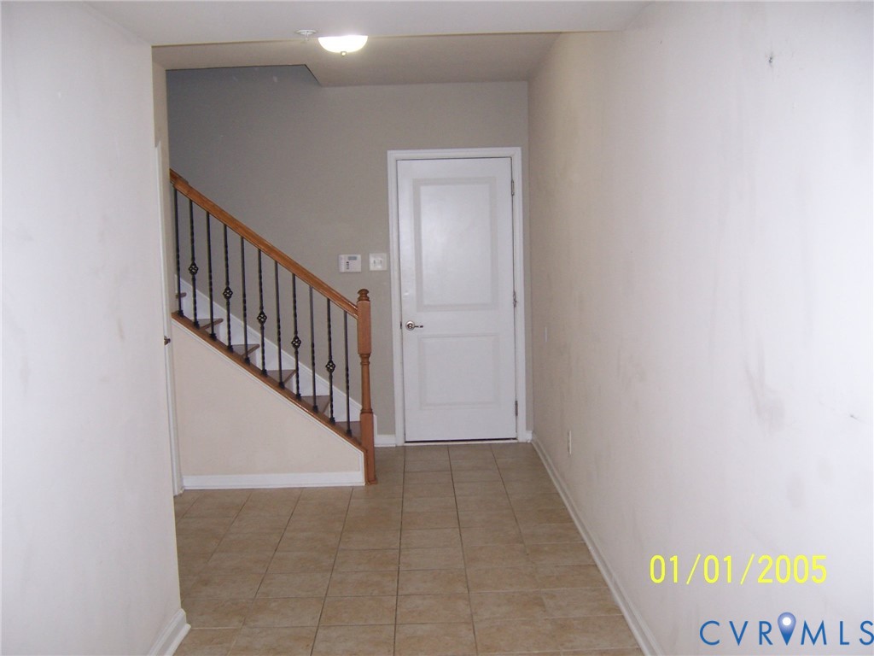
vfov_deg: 39.7
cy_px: 328
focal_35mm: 36
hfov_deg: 51.4
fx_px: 909
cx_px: 437
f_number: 2.8
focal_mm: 6.2
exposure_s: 1/60
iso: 125
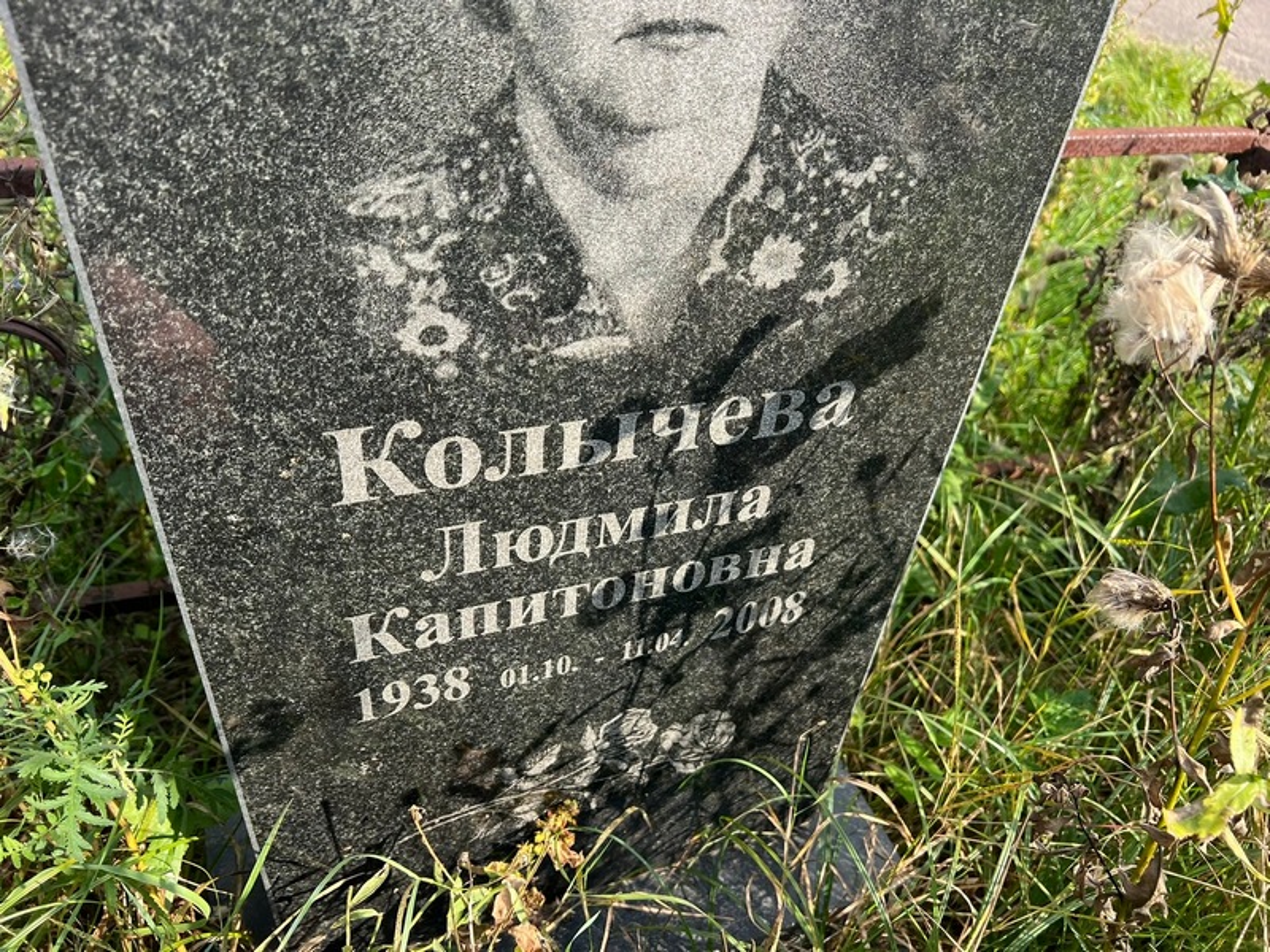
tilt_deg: -34.2
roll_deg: -6.8
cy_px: 476
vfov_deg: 53.1
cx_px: 635
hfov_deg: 67.3
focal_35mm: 26
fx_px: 954
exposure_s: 1/1009
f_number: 1.5
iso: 50
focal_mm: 5.7
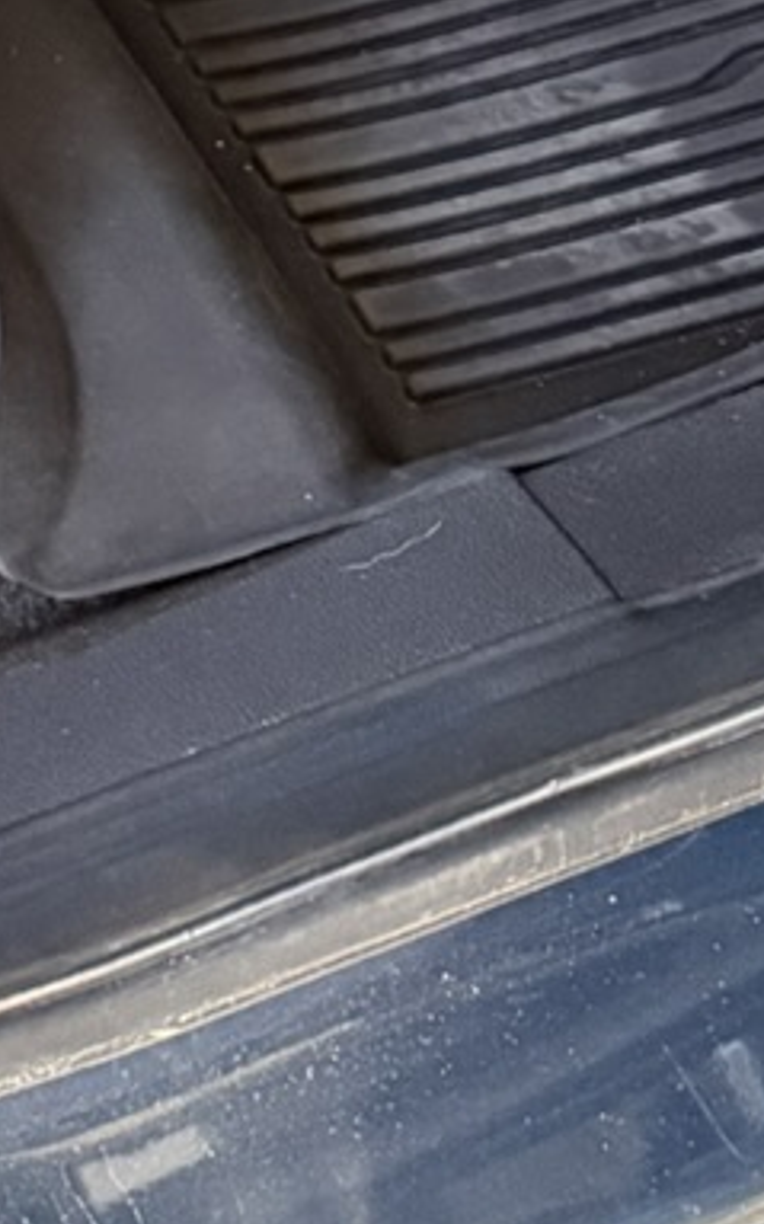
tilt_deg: -31.6
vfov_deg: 12.7
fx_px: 4536
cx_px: -684
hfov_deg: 9.1
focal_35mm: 136
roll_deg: +0.2
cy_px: -1496
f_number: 1.78
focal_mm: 6.76
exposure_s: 1/60
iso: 640
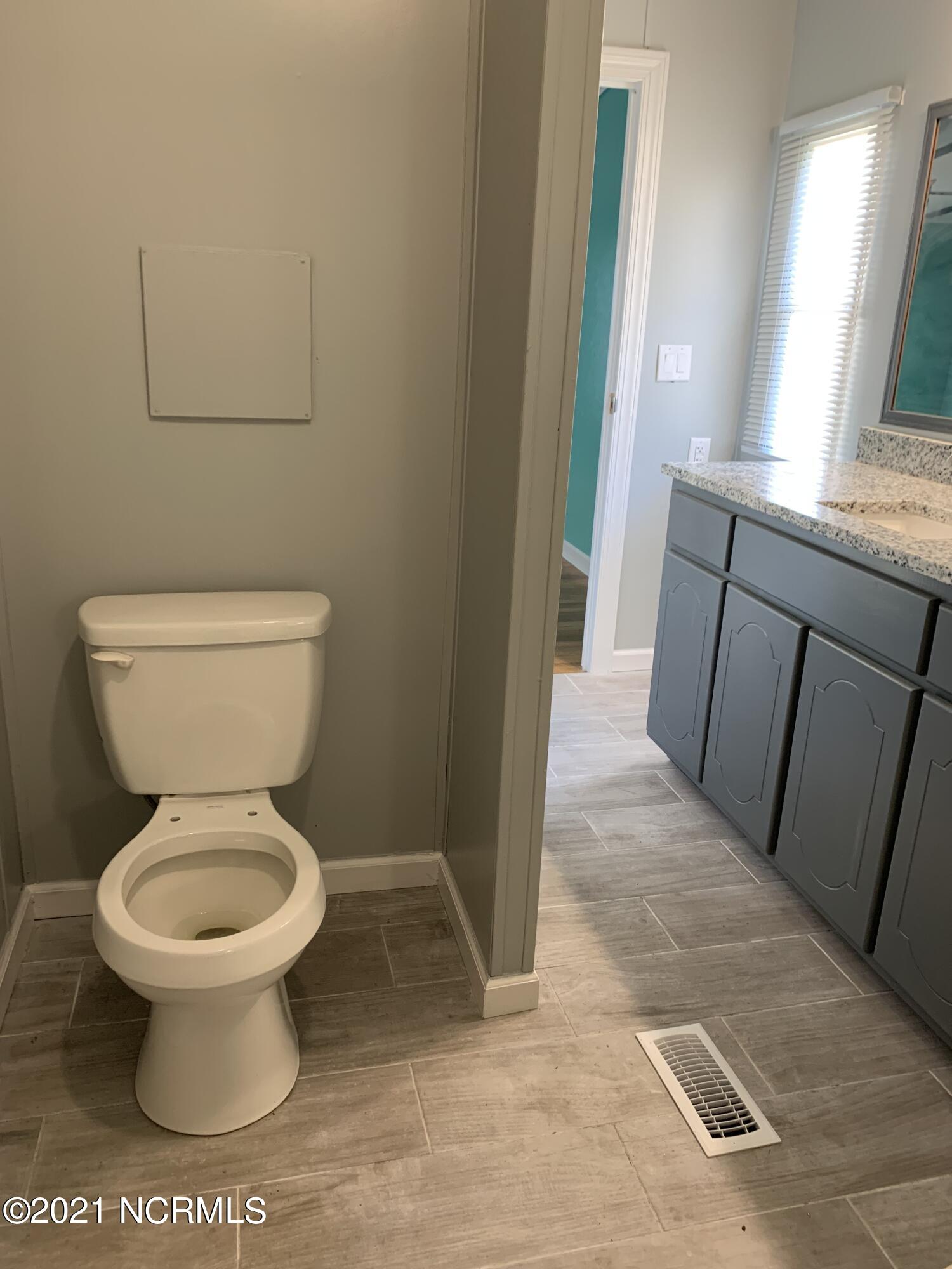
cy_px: 634
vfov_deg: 67.3
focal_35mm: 26
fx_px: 953
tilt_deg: -14.7
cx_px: 476
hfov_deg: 53.1
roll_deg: -2.7
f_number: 1.8
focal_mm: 4.25
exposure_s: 1/60
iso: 160
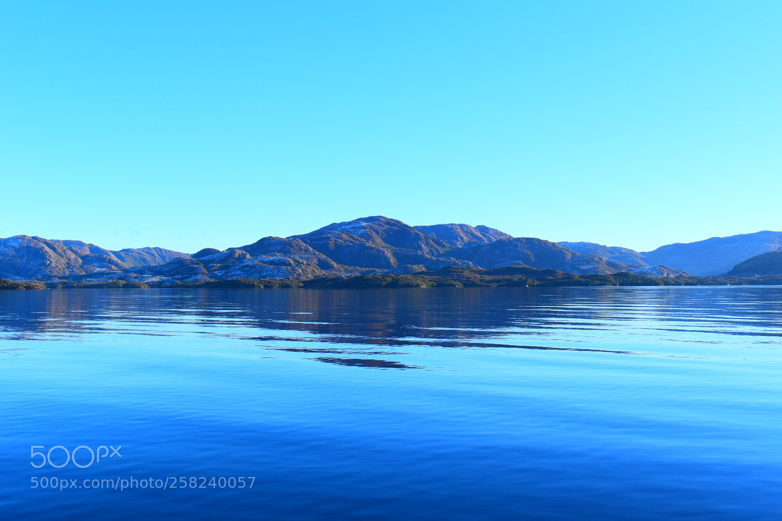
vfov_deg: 35.5
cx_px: 391
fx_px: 815
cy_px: 260
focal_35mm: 38
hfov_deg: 51.3
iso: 200
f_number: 9
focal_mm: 25
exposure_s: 1/320
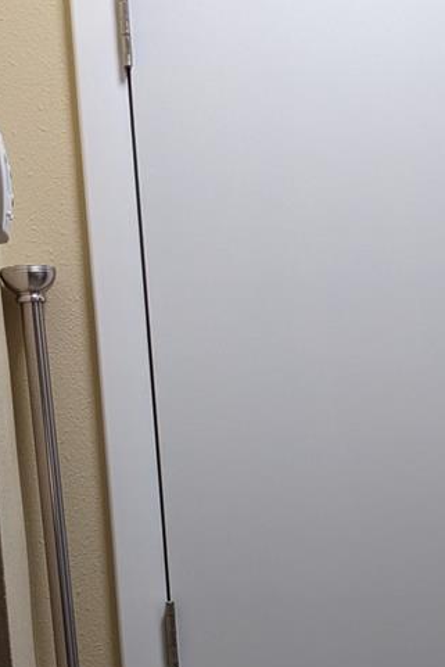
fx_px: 1297
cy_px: 498
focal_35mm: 70
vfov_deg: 28.4
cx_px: 485
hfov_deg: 18.7
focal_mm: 4.38
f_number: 1.73
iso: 61
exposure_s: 1/60
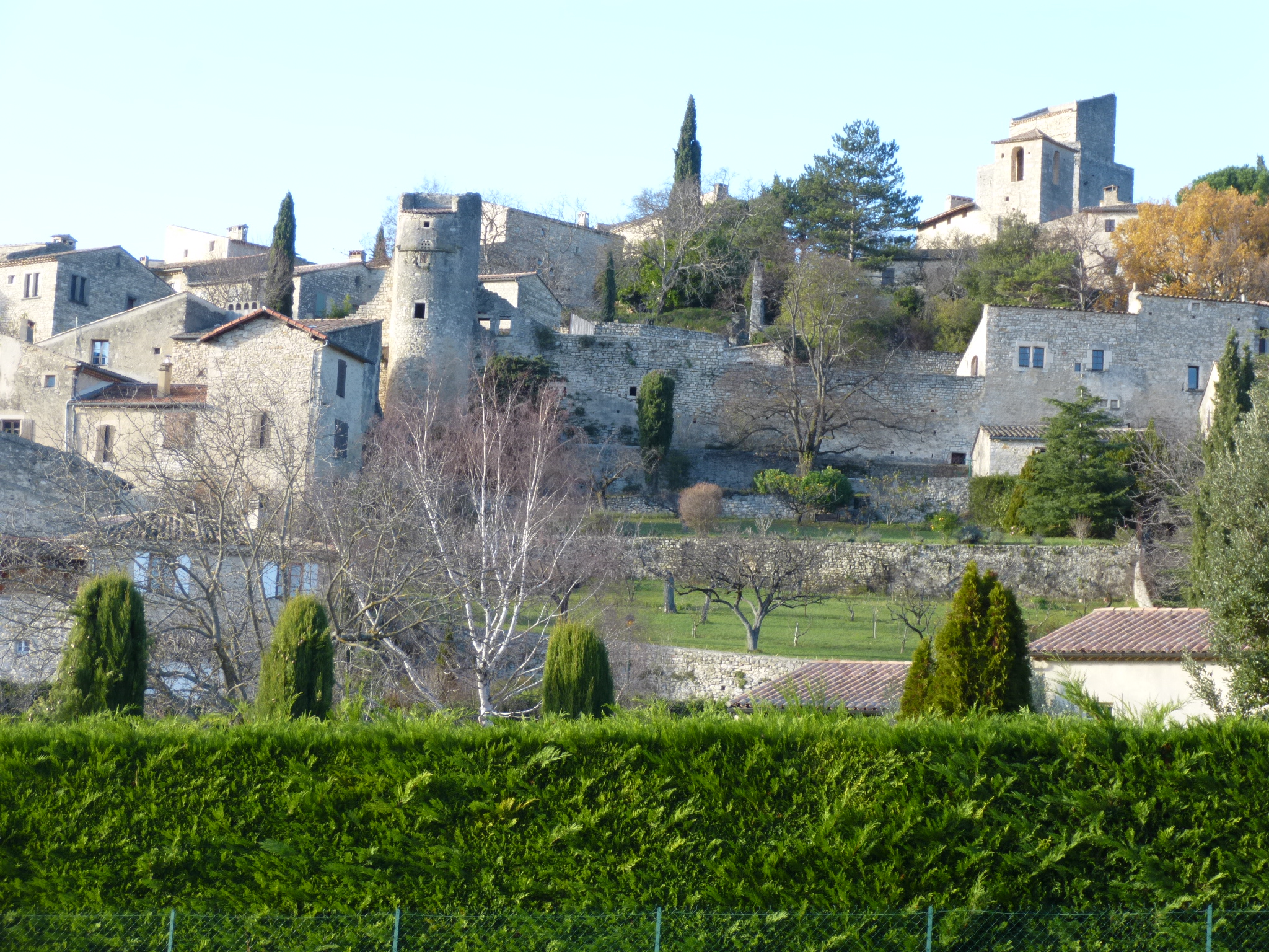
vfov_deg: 17.2
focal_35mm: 86
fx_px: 3153
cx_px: 634
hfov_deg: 22.8
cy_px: 476
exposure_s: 1/80
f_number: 5
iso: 100
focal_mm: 15.3
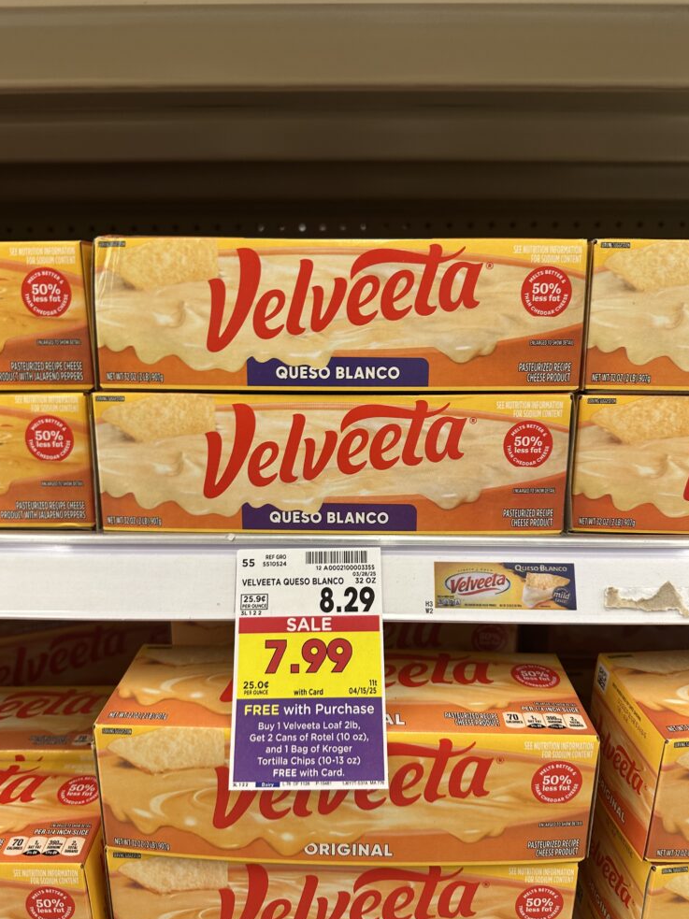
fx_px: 664
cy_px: 477
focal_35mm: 25
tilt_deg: -12.6
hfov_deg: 54.9
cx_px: 344
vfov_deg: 69.4
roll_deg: -0.1
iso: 125
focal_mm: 6.86
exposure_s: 1/63
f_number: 1.78
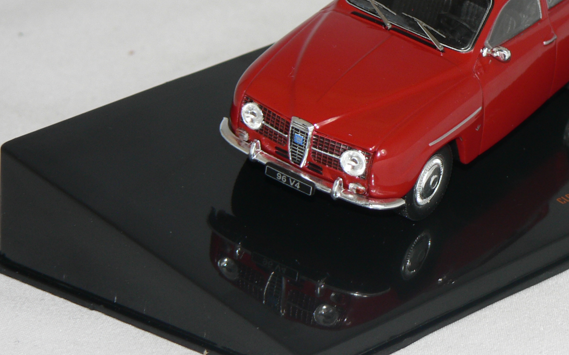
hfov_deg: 9.7
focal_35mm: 215
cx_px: 422
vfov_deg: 6.1
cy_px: 83
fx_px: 3334
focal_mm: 20.3
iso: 80
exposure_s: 1/60
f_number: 3.2
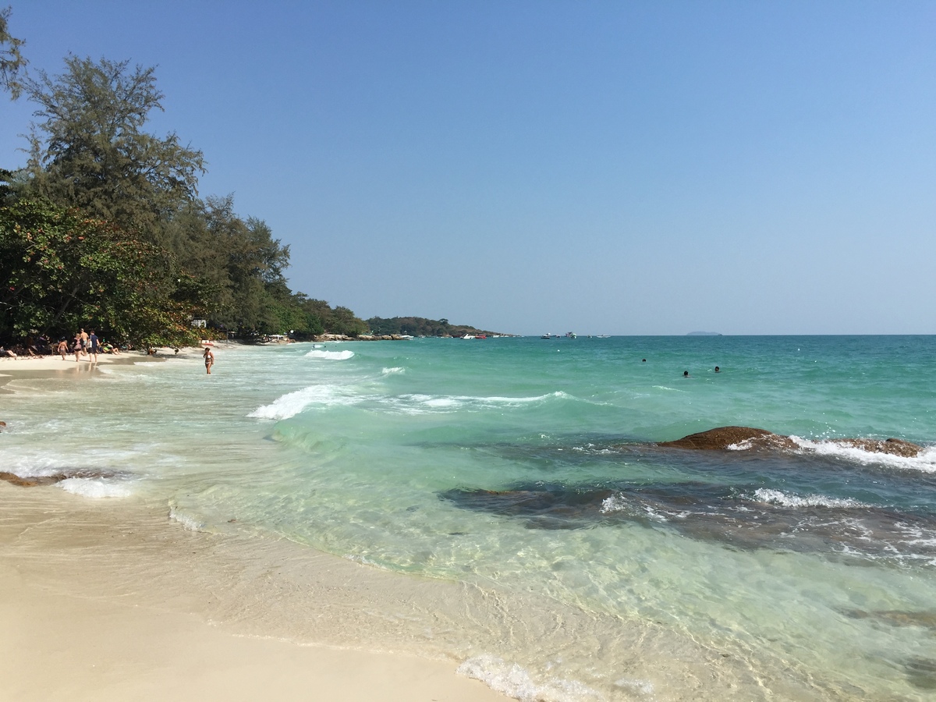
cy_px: 351
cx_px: 468
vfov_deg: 48.2
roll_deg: -0.6
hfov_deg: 61.7
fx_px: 784
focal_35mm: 29
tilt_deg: -0.9
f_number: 2.2
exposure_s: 1/3049
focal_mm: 4.15
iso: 32
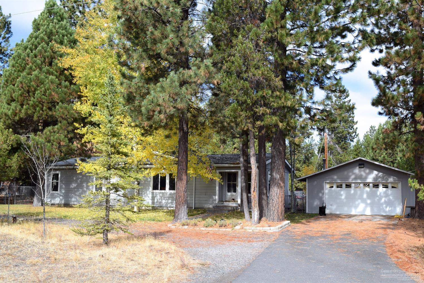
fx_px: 495
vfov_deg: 31.9
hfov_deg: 46.4
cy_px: 142
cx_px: 212
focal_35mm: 42
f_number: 9
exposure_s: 1/320
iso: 200
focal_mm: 28
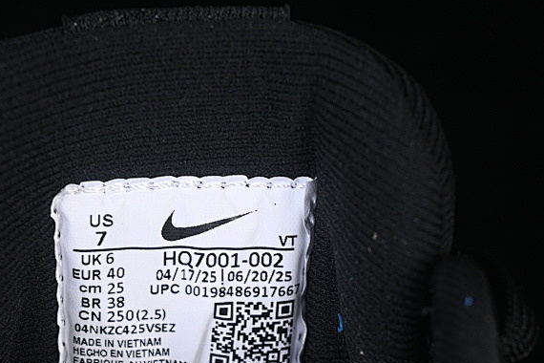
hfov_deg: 14.4
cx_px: 173
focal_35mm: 142
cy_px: 337
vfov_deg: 9.6
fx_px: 2146
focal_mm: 50
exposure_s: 1/60
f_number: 6.3
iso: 160
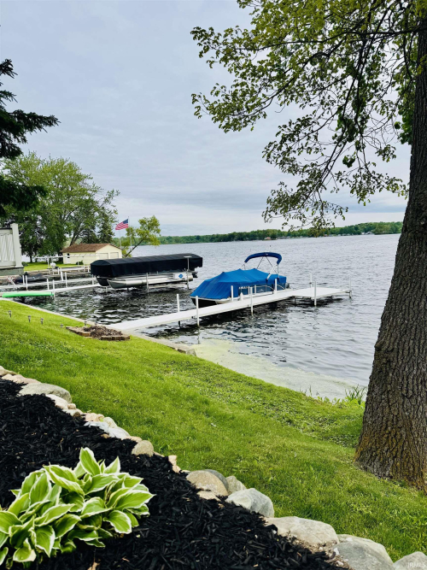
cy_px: 285
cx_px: 214
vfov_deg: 71.6
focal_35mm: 24
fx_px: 395
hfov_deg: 56.8
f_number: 1.78
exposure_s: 1/4310
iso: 80
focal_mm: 6.76
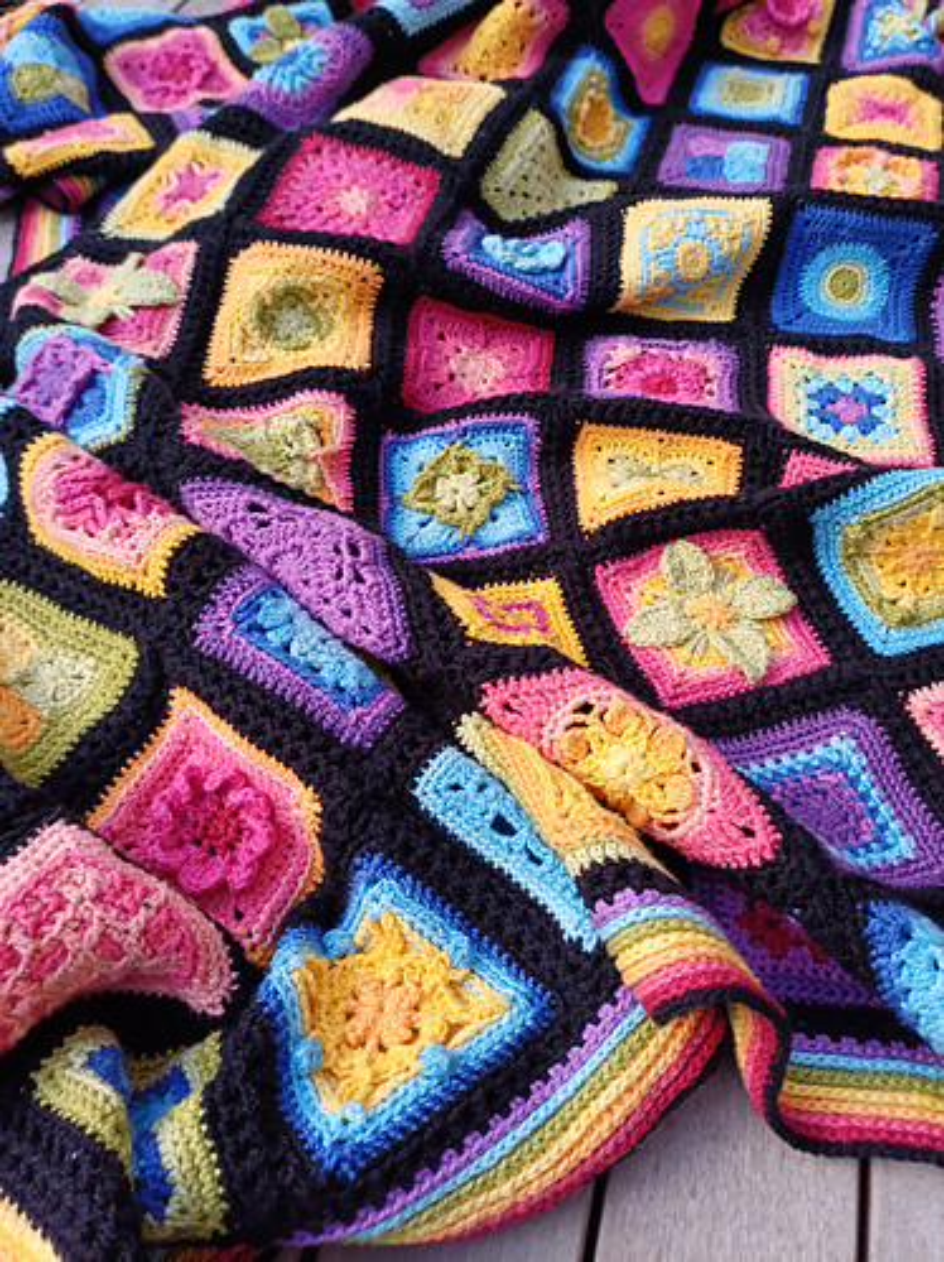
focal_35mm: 25
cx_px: 472
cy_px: 631
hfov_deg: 54.8
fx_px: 911
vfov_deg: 69.4
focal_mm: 4.65
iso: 64
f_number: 1.8
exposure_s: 1/100
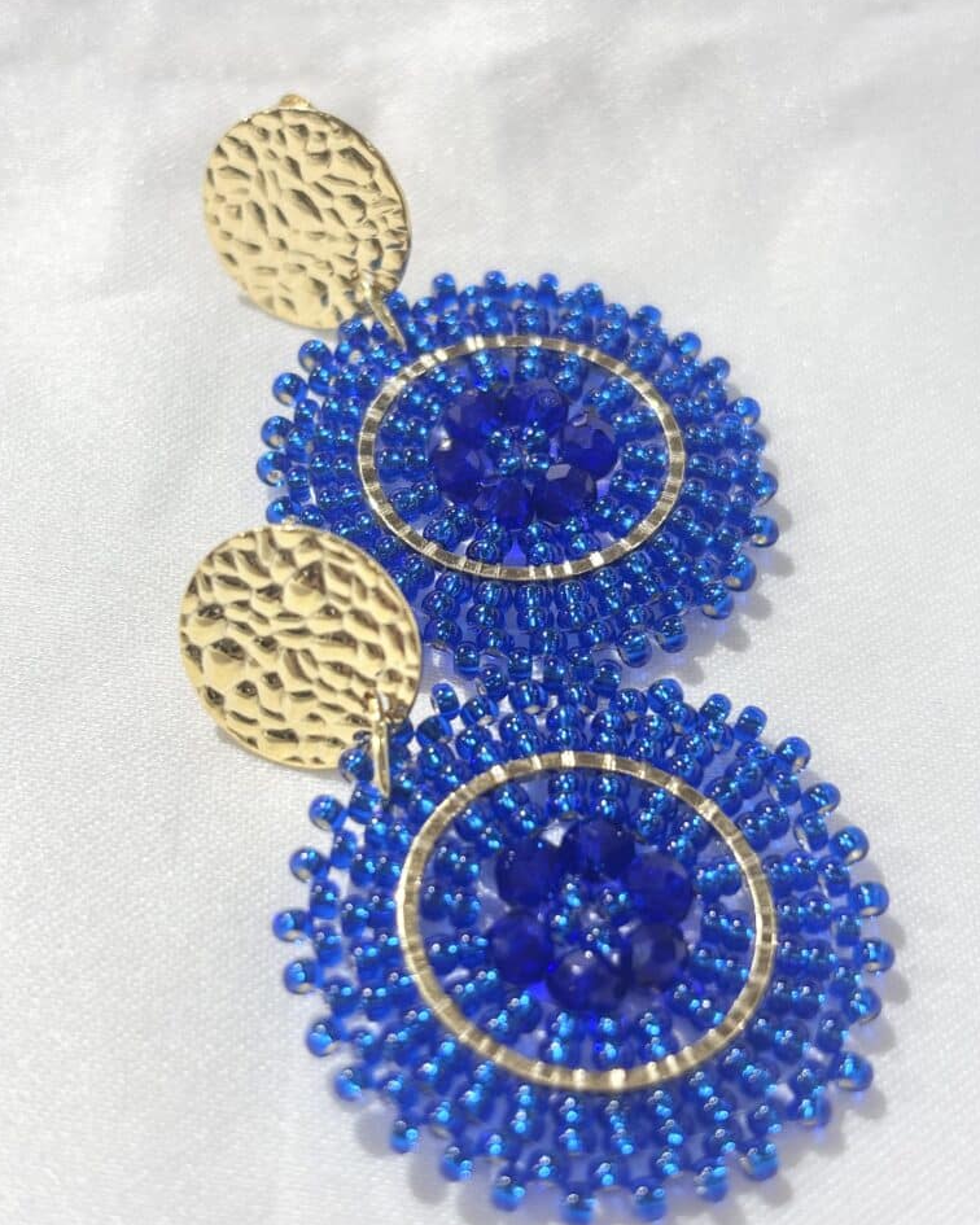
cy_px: 656
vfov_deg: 34.1
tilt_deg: -50.9
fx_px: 1994
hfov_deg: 27.6
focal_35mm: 55
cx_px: 486
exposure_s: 1/144
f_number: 1.6
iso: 32
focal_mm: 5.96
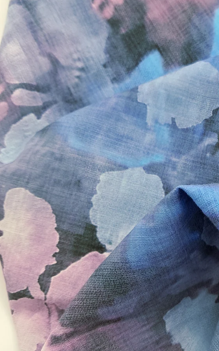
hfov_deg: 19.8
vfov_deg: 33.5
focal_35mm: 61
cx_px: 271
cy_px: 174
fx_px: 583
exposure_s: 1/50
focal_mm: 4
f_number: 1.8
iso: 64
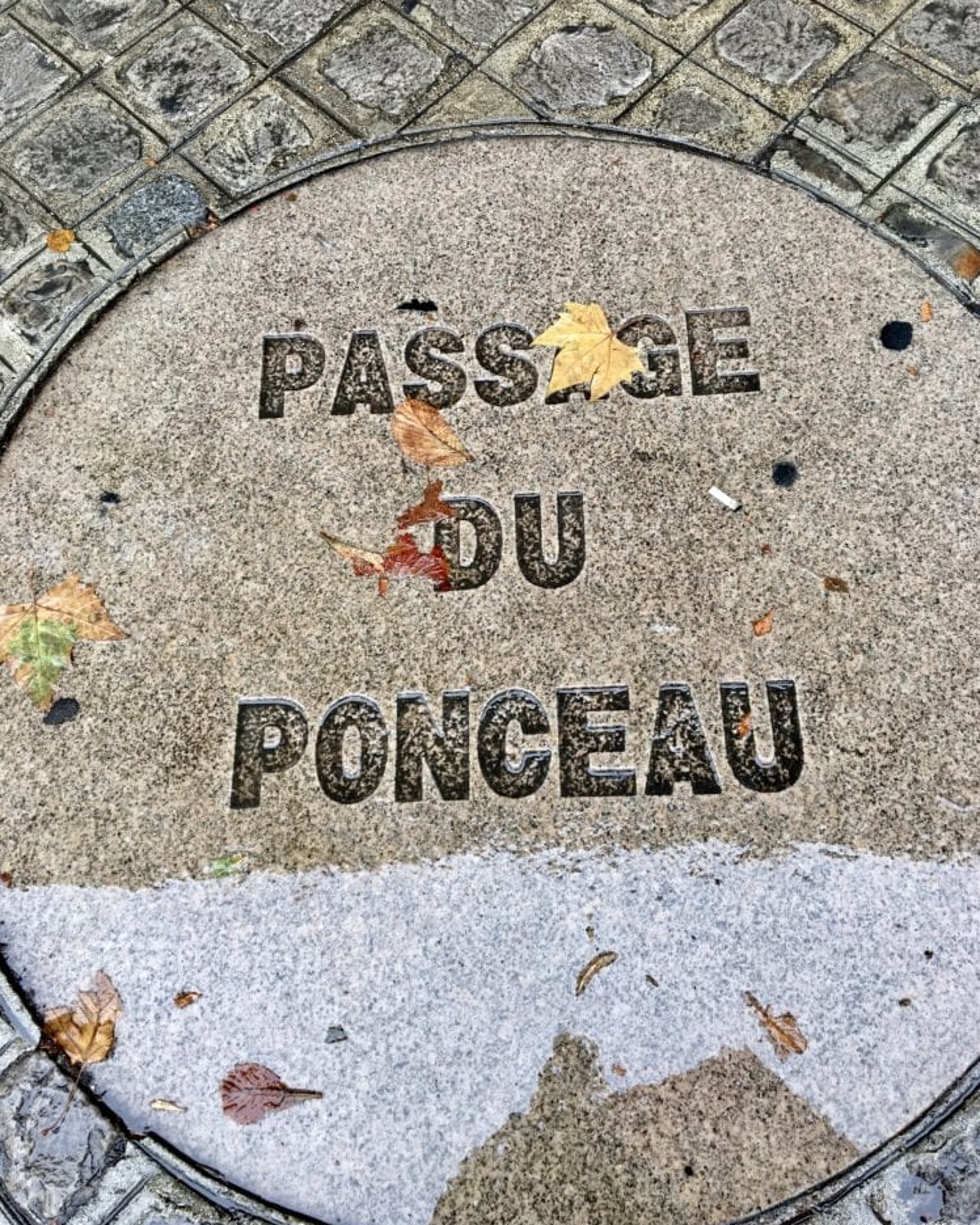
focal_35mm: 31
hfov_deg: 47.1
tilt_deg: -67.2
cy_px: 584
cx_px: 500
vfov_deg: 57.2
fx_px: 1124
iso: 32
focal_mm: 4.15
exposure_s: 1/100
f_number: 2.2
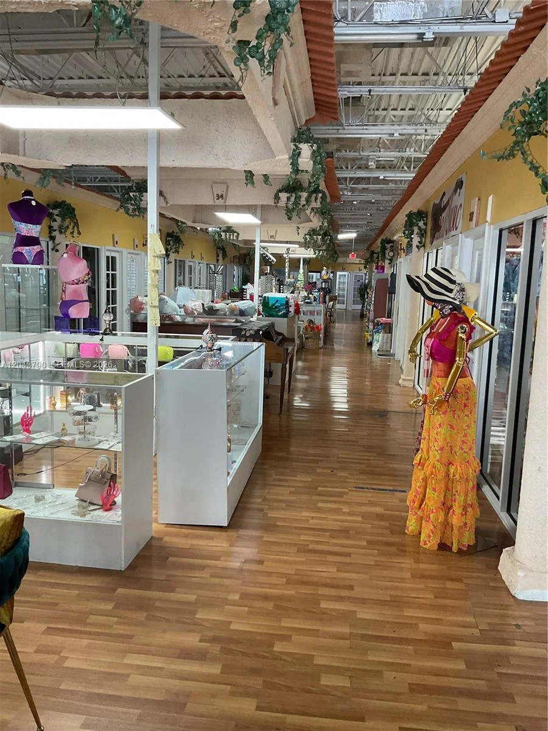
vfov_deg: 61.7
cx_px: 274
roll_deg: -1.4
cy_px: 366
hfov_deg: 48.2
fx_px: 612
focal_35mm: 29
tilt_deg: -8.4
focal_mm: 3
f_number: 1.8
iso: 125
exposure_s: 1/60
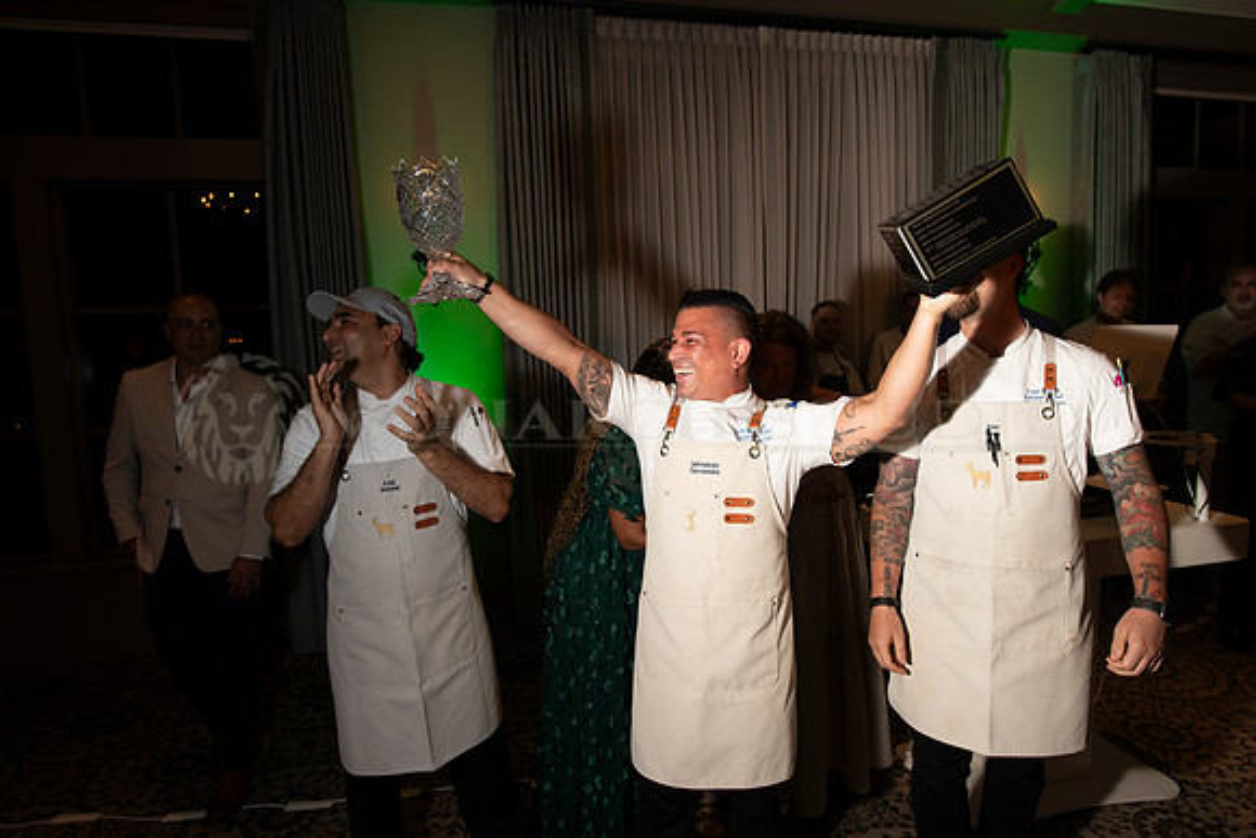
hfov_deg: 84.0
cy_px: 419
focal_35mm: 20
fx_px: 698
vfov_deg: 62.0
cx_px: 628
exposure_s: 1/100
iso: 400
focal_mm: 20
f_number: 8
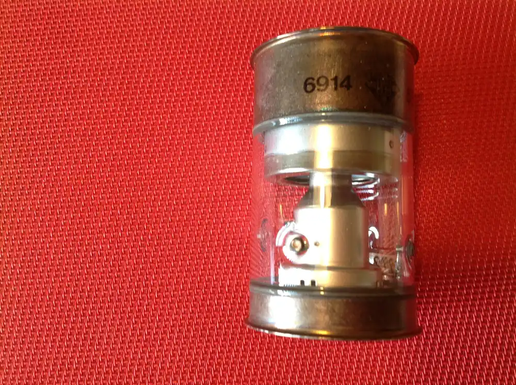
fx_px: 521
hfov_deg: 52.7
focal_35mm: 35
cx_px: 258
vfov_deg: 40.6
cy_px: 192
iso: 64
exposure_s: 1/15
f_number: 2.4
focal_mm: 4.28
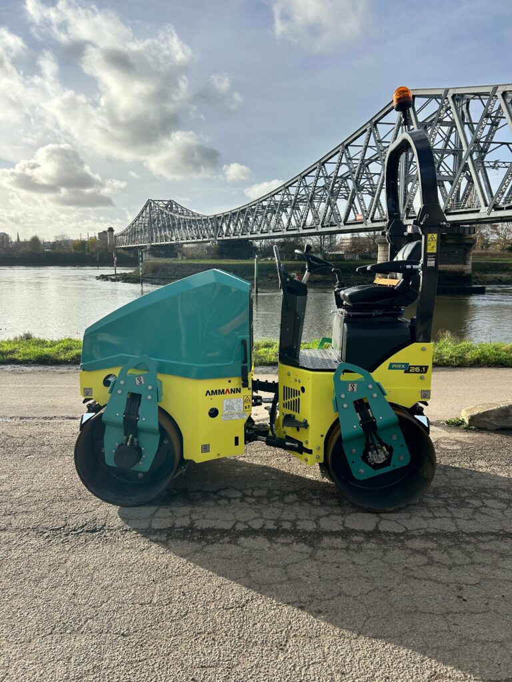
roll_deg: -0.4
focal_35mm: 26
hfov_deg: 53.1
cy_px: 341
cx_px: 256
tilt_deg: -9.0
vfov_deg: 67.3
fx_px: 513
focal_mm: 5.7
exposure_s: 1/4274
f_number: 1.5
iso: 50
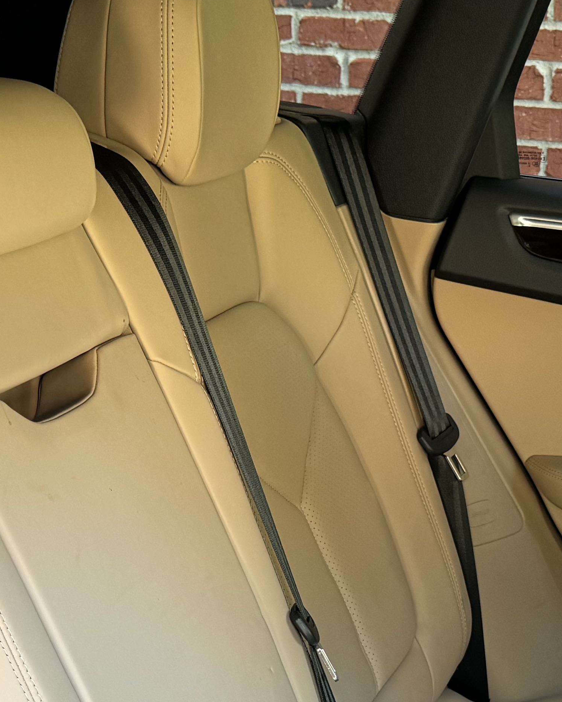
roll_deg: -2.4
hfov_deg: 21.1
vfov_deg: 25.5
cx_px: 419
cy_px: 647
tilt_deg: -24.3
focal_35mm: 72
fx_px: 1497
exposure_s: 1/97
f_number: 1.78
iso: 200
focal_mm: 6.76
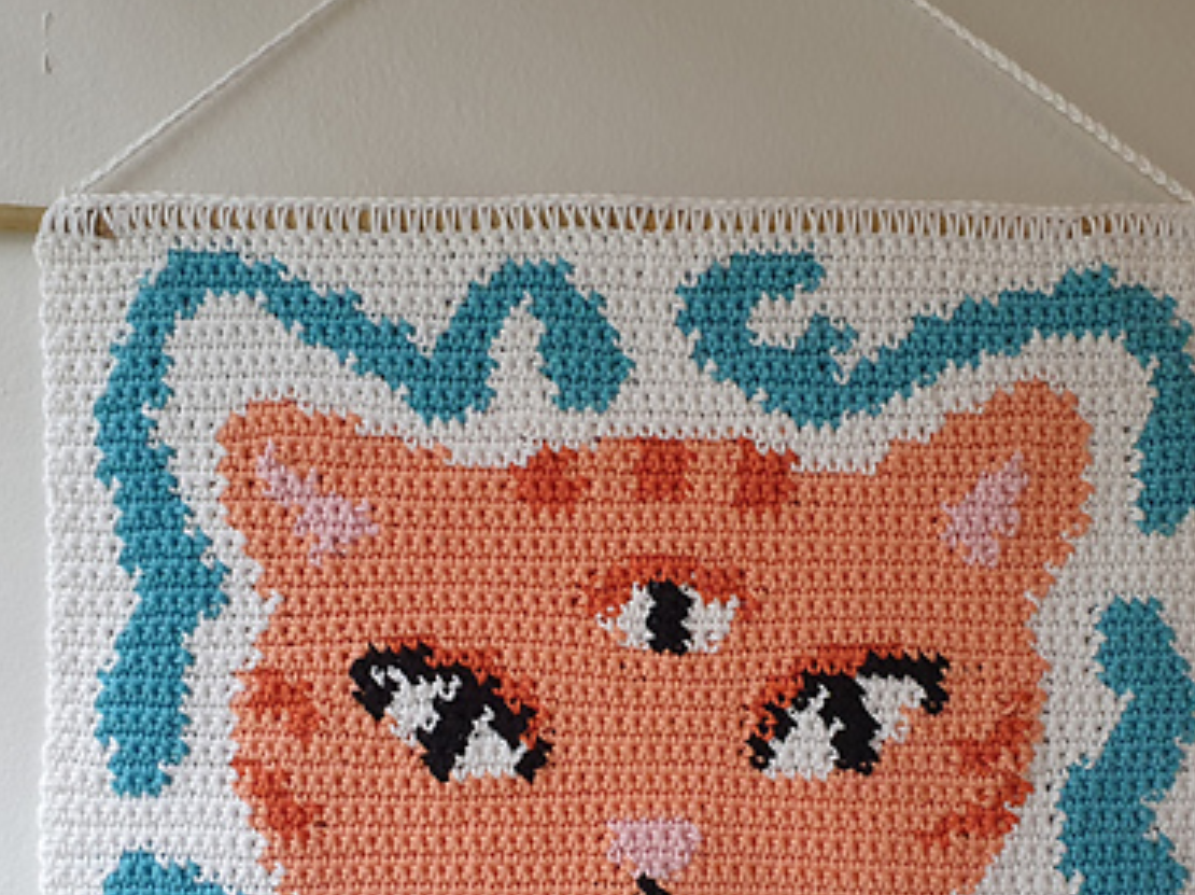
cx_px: 662
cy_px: 682
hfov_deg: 42.0
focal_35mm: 45
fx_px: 1552
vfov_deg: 31.5
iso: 200
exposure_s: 1/60
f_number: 2.4
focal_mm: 4.3
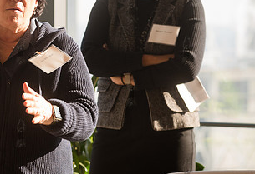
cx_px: 35
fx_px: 1657
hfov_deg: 8.8
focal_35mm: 232
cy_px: 48
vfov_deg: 6.0
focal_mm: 112
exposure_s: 1/400
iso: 500
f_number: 5.6
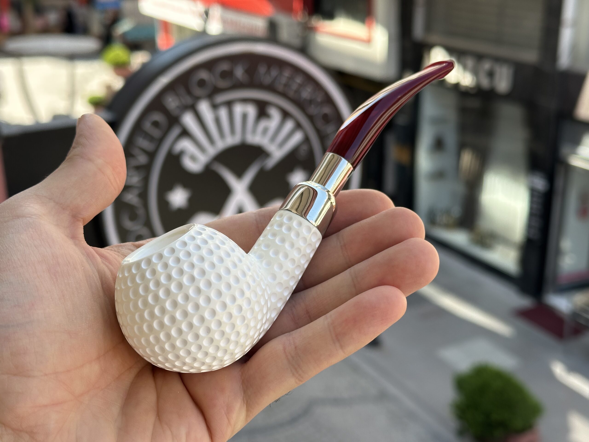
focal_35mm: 48
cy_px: 221
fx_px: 817
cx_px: 294
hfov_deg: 39.7
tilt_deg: -21.0
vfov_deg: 30.3
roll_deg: +1.3
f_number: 1.78
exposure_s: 1/651
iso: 64
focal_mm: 6.86
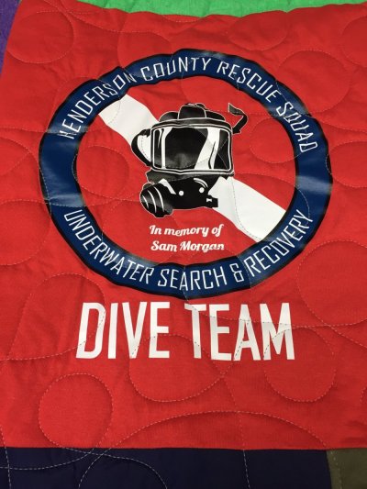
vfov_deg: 61.6
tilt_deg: -65.2
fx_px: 410
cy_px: 244
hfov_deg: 48.2
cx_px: 184
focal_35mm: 29
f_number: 2.2
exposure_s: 1/30
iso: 64
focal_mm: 4.15
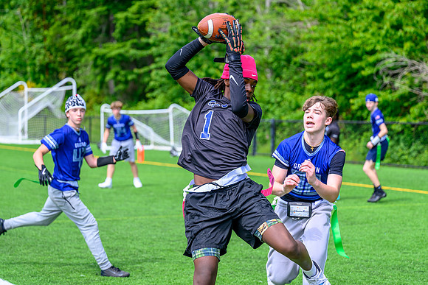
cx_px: 220
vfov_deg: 15.2
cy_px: 109
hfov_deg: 22.7
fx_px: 1066
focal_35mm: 90
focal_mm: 70
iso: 200
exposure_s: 1/2000
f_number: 2.8
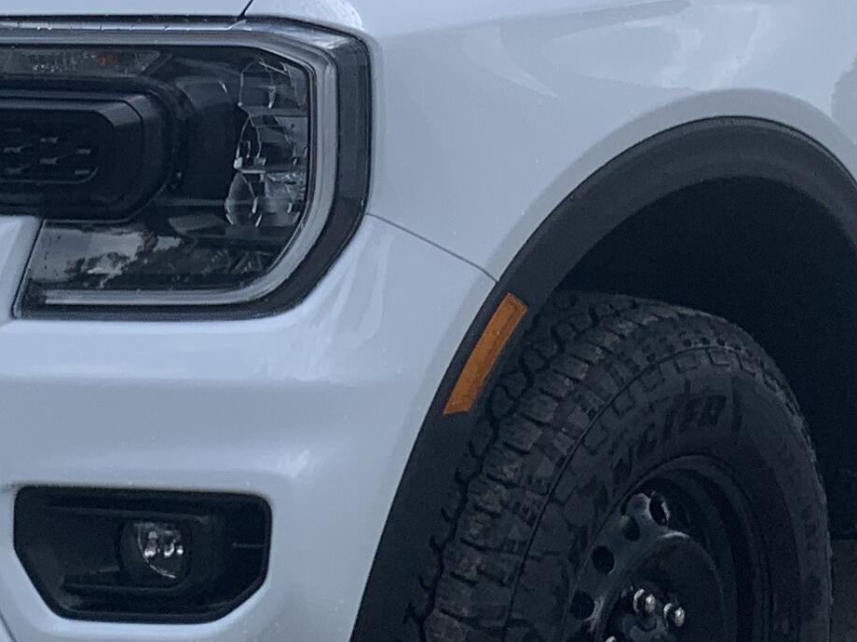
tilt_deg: -3.8
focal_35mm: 114
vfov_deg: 12.8
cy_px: -31
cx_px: 403
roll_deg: -4.9
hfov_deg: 17.3
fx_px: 2822
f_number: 1.8
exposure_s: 1/2160
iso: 25
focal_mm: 4.25
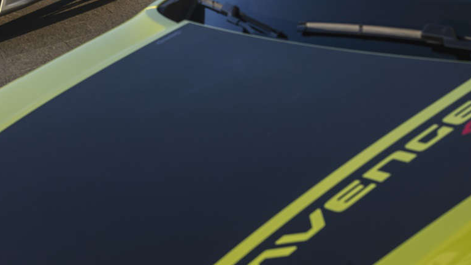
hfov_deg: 25.7
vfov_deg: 14.7
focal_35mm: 82
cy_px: 79
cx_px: 147
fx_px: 1027
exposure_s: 1/100
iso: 100
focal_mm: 33.5
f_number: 10
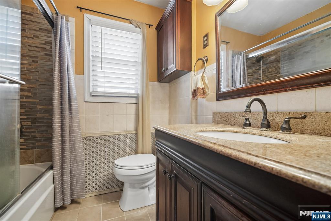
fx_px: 221
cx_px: 166
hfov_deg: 73.8
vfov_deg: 53.1
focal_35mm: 24
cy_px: 110
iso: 2500
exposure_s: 1/100
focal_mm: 24
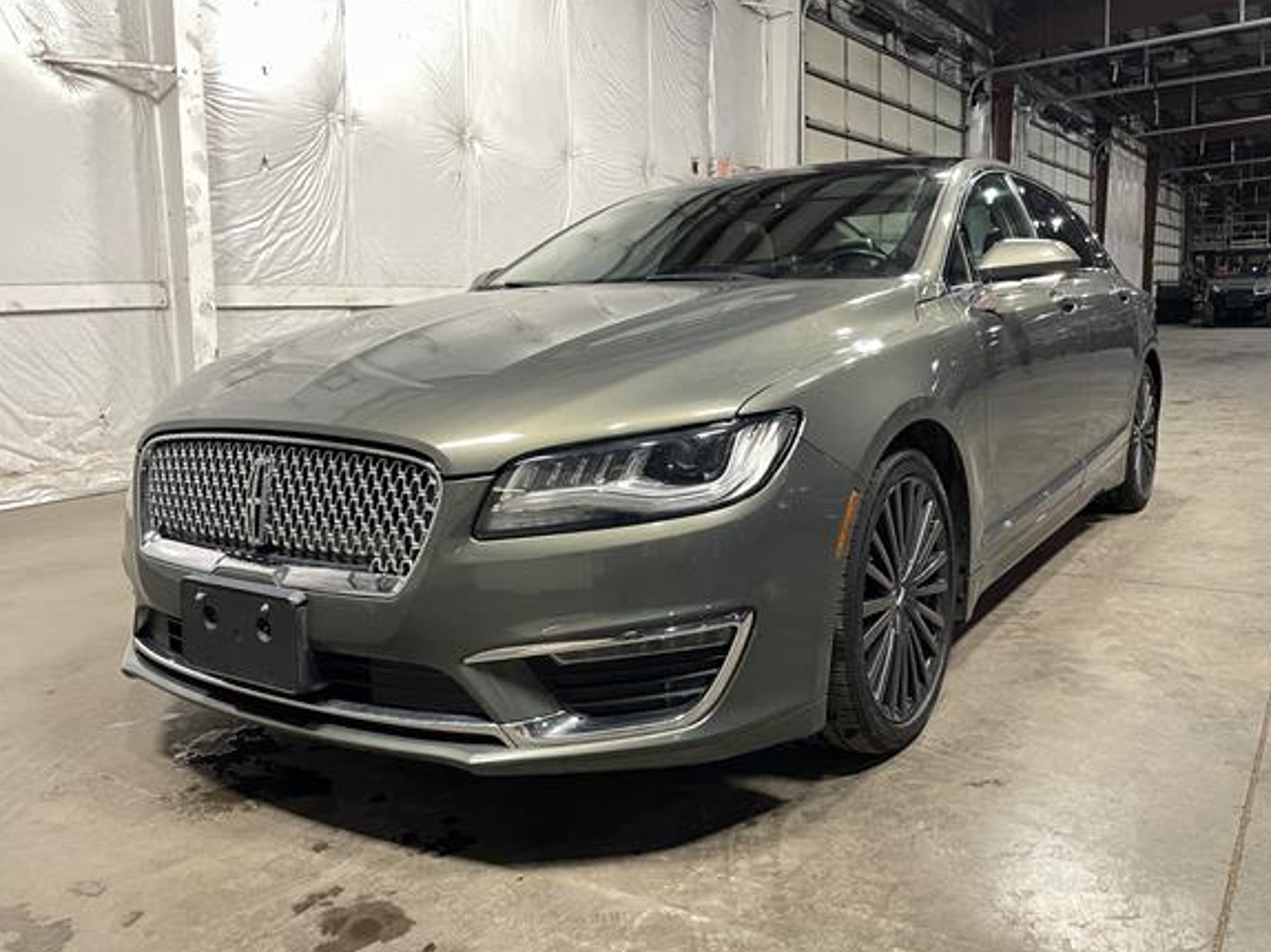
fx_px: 1064
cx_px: 682
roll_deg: +0.7
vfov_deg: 48.1
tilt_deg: -6.9
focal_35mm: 29
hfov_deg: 61.6
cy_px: 434
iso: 125
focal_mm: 4.2
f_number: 1.6
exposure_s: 1/60
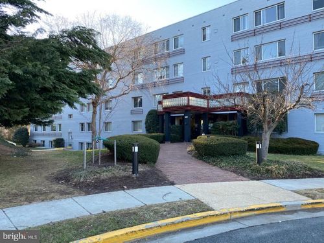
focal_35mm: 26
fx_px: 243
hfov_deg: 67.3
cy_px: 122
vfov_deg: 53.1
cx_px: 162
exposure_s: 1/122
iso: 32
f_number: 1.8
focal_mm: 4.25
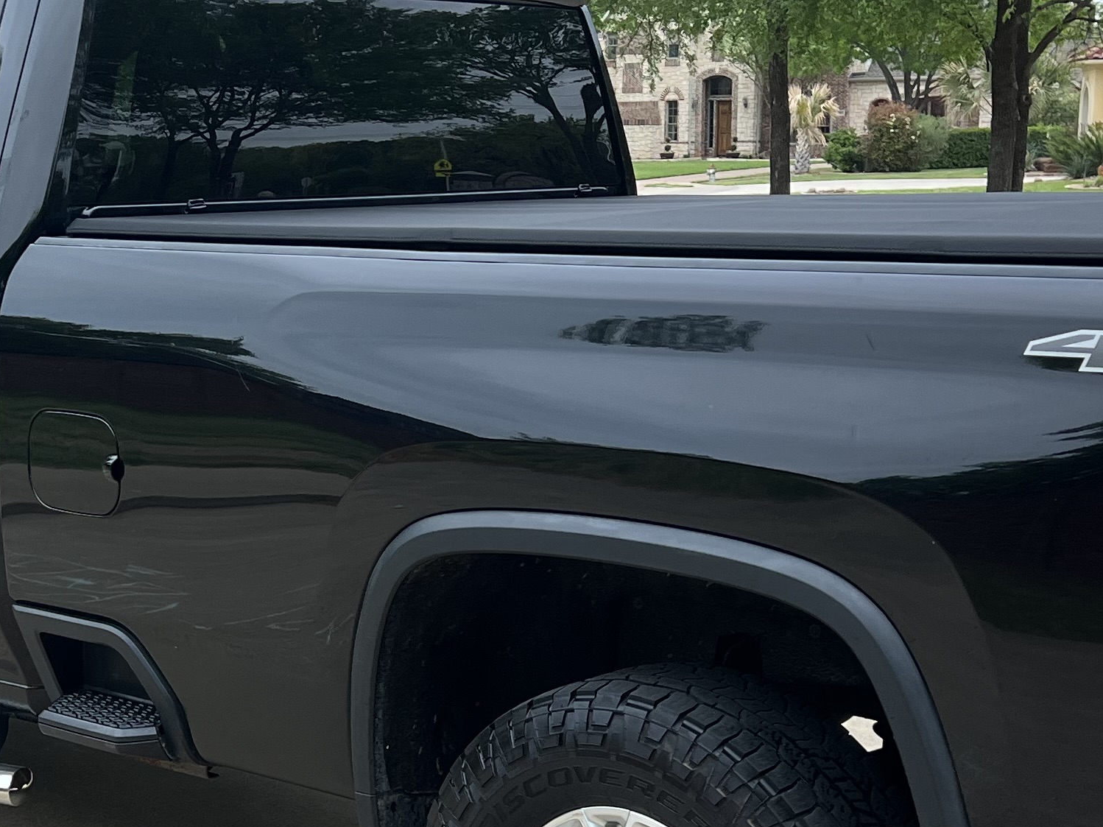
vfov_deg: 20.8
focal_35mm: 70
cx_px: 456
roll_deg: +0.3
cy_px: 619
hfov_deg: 27.7
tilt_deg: -12.0
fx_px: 2230
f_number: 1.5
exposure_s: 1/121
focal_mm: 5.7
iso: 100
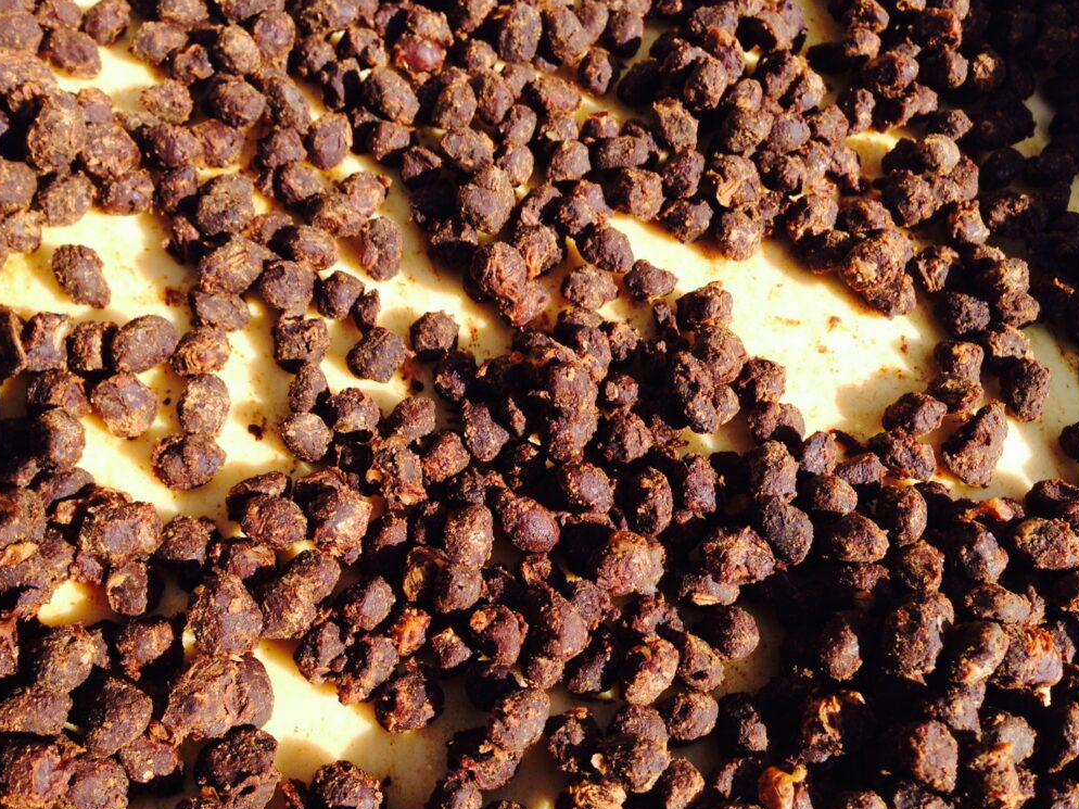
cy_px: 415
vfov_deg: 41.8
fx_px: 1060
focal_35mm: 34
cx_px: 546
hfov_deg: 54.0
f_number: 2.4
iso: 50
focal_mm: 4.12
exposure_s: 1/713
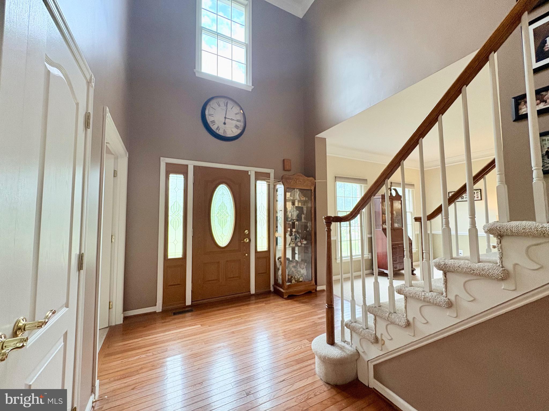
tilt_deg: +2.7
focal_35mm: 14
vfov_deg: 85.7
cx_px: 274
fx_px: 222
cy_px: 206
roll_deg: +0.6
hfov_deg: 102.1
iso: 250
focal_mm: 2.22
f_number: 2.2
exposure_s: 1/120
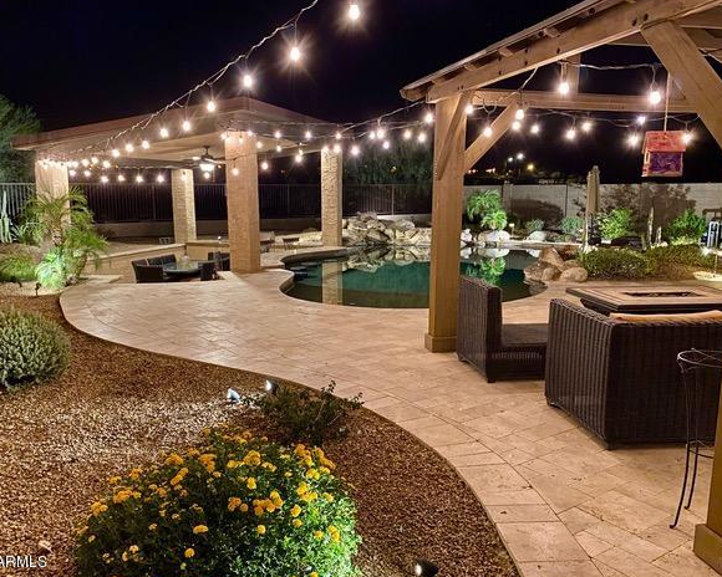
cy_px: 288
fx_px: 598
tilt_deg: -9.3
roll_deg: -2.1
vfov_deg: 51.5
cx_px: 347
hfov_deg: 62.2
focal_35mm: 28
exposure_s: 1/30
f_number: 1.8
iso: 640
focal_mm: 4.25
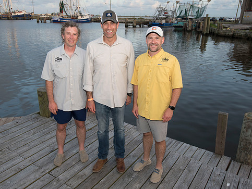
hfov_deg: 59.9
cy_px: 93
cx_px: 118
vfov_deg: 46.9
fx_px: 219
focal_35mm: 30
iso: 250
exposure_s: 1/200
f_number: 5
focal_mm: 26
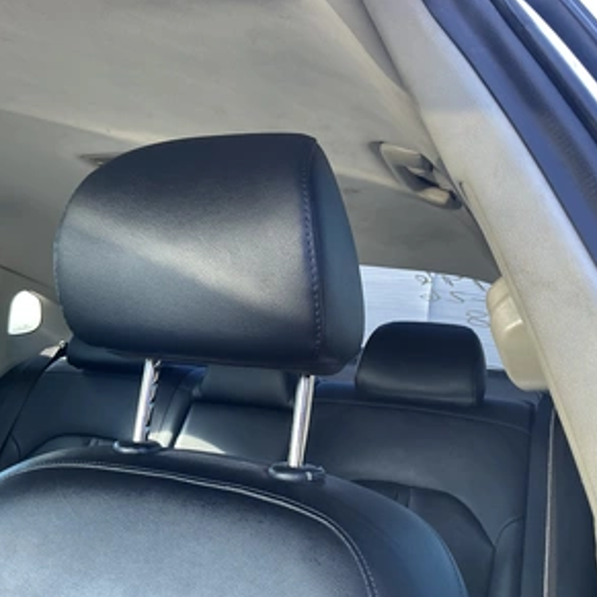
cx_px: 277
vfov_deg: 48.4
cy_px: 304
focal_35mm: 34
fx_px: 663
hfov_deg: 48.4
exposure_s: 1/67
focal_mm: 3
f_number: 1.8
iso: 64
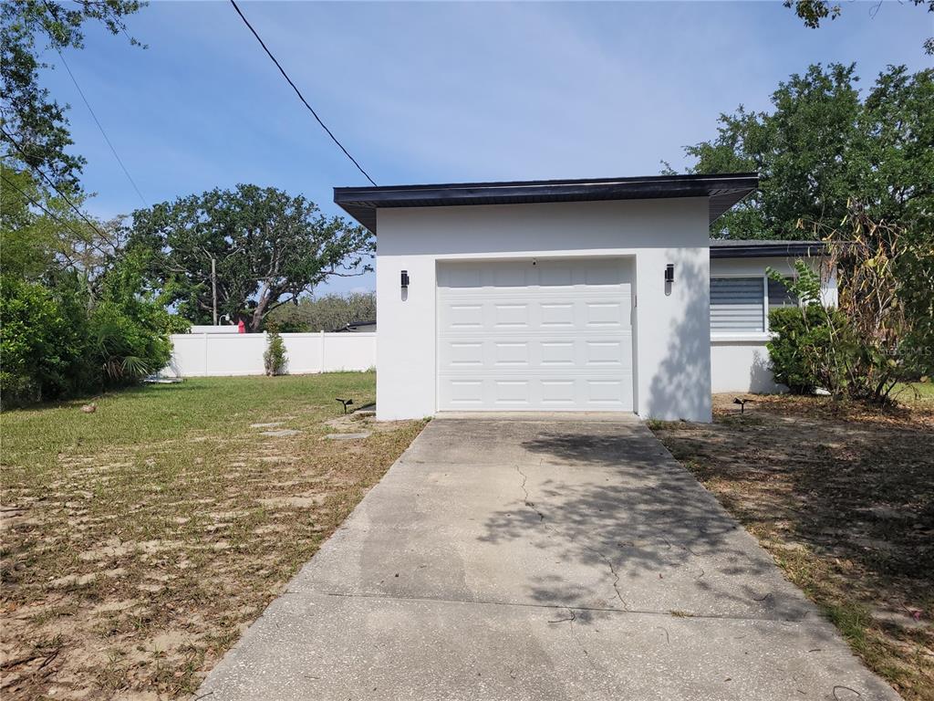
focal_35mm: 26
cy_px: 350
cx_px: 467
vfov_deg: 53.1
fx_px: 702
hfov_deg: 67.3
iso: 40
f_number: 1.8
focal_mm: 5.4
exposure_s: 1/3598
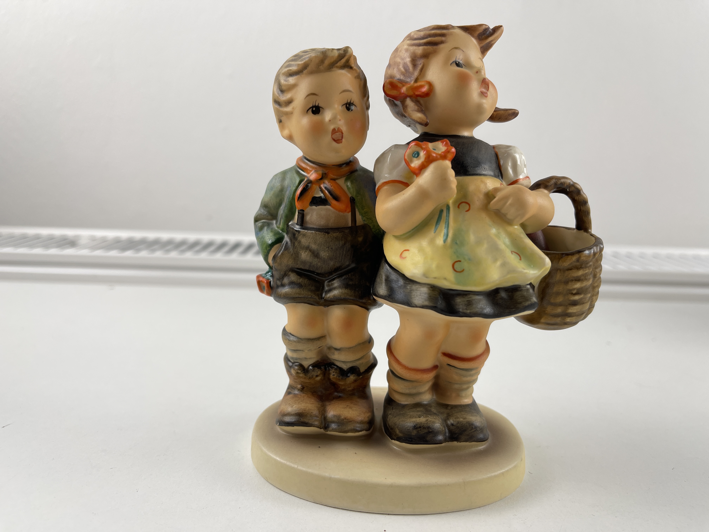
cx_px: 354
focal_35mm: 25
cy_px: 266
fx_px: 512
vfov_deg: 54.9
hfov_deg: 69.4
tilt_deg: -12.7
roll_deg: -2.2
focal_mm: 5.1
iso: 32
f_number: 1.6
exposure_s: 1/164
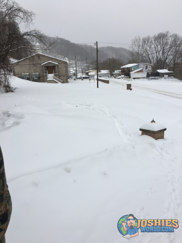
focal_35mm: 29
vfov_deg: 61.7
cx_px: 91
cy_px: 122
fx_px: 203
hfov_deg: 48.2
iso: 25
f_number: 2.2
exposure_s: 1/3497
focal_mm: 4.15
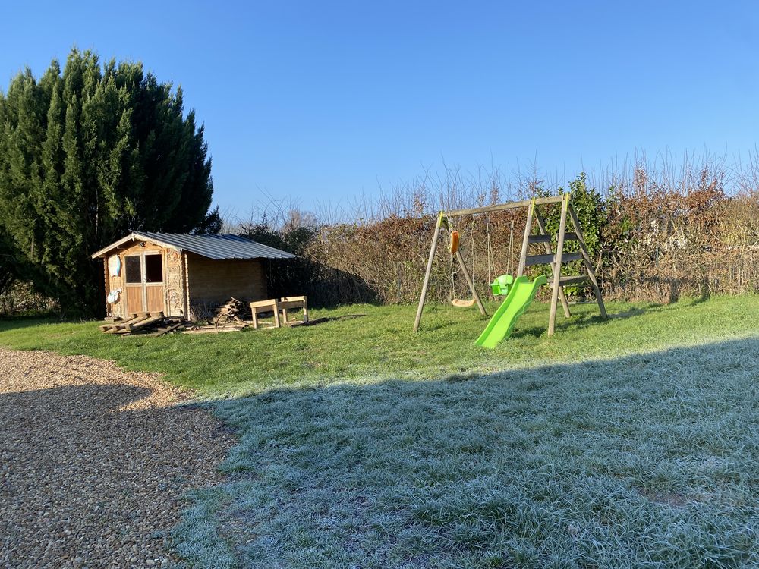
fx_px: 570
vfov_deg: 53.1
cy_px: 284
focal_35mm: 26
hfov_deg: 67.3
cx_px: 380
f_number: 1.8
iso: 32
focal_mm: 4.25
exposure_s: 1/1504
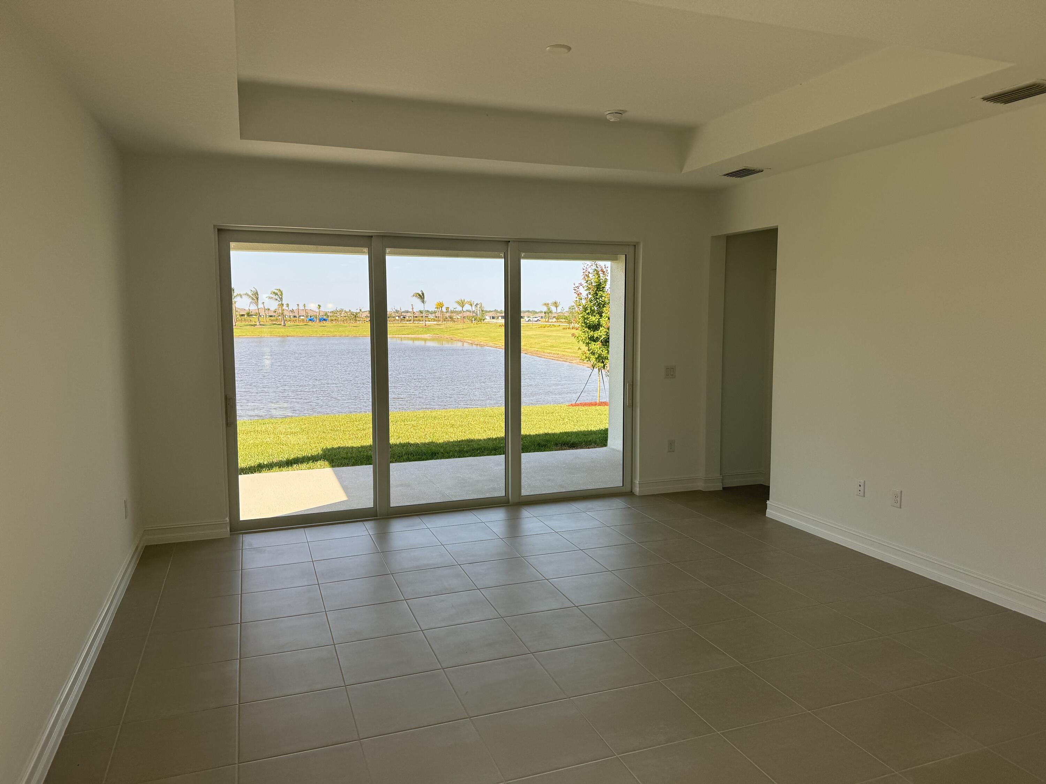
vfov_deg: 56.8
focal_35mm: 24
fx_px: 725
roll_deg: +0.6
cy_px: 392
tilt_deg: -9.1
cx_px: 523
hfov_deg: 71.6
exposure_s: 1/1151
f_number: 1.78
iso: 80
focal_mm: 6.76
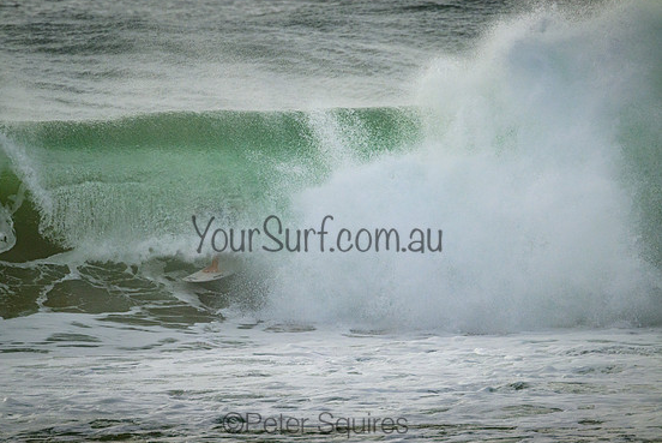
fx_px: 15458
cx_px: 315
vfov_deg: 1.6
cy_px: 224
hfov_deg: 2.5
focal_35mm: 840
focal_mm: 800
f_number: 11
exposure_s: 1/2500
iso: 1250
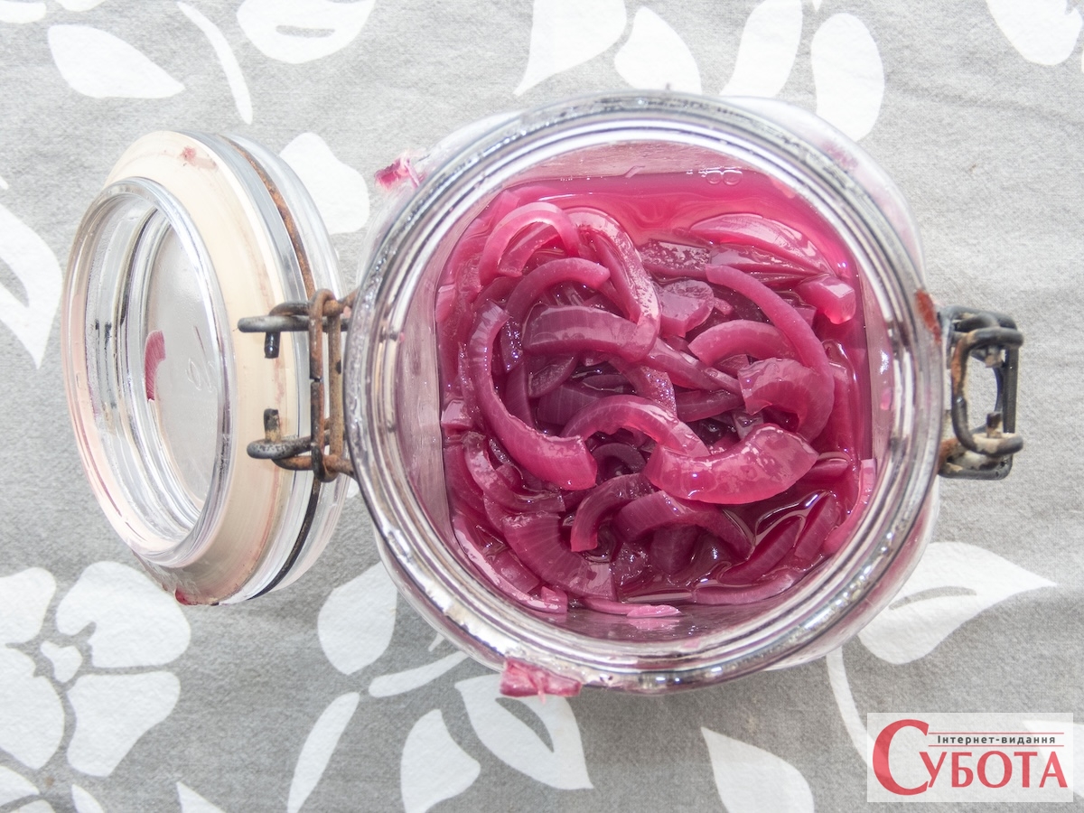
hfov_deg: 38.2
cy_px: 406
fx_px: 1566
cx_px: 542
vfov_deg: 29.1
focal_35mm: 50
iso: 100
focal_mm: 9.01
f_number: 4.5
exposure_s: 1/100
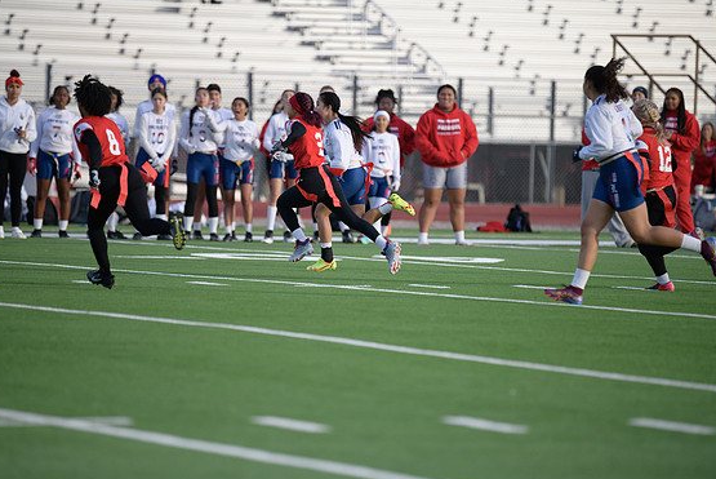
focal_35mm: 282
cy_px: 242
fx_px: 5613
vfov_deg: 4.9
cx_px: 357
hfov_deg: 7.3
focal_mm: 270
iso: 560
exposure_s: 1/3200
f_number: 2.8
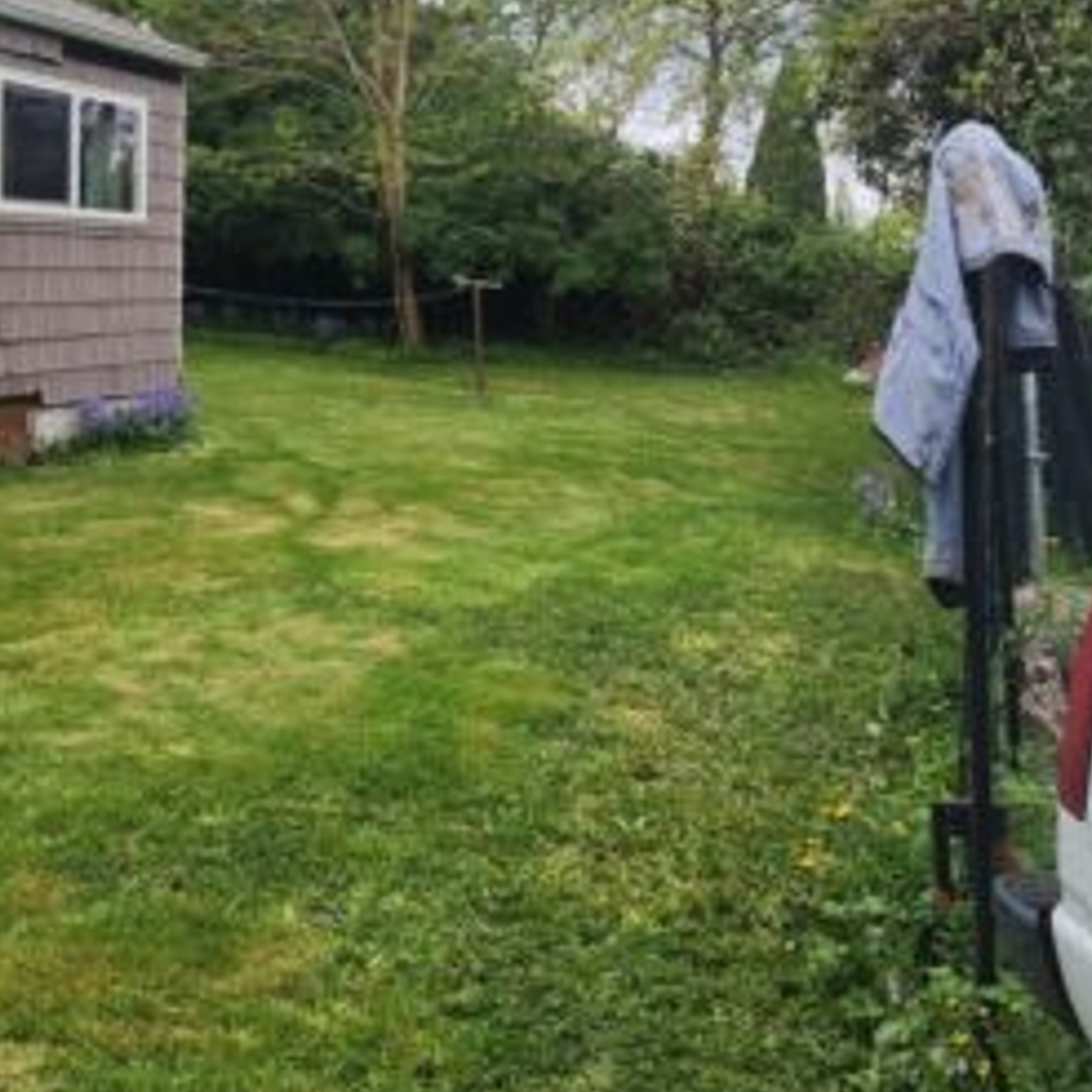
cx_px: 382
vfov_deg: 38.0
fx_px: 1570
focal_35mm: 44
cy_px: 371
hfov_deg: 38.0
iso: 20
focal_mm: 5.4
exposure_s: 1/157
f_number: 1.8
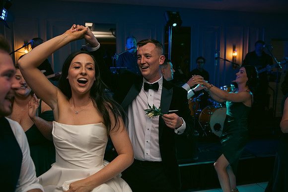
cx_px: 144
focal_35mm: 32
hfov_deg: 58.7
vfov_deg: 41.1
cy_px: 96
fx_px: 256
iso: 800
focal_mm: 32
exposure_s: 1/160
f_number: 3.5
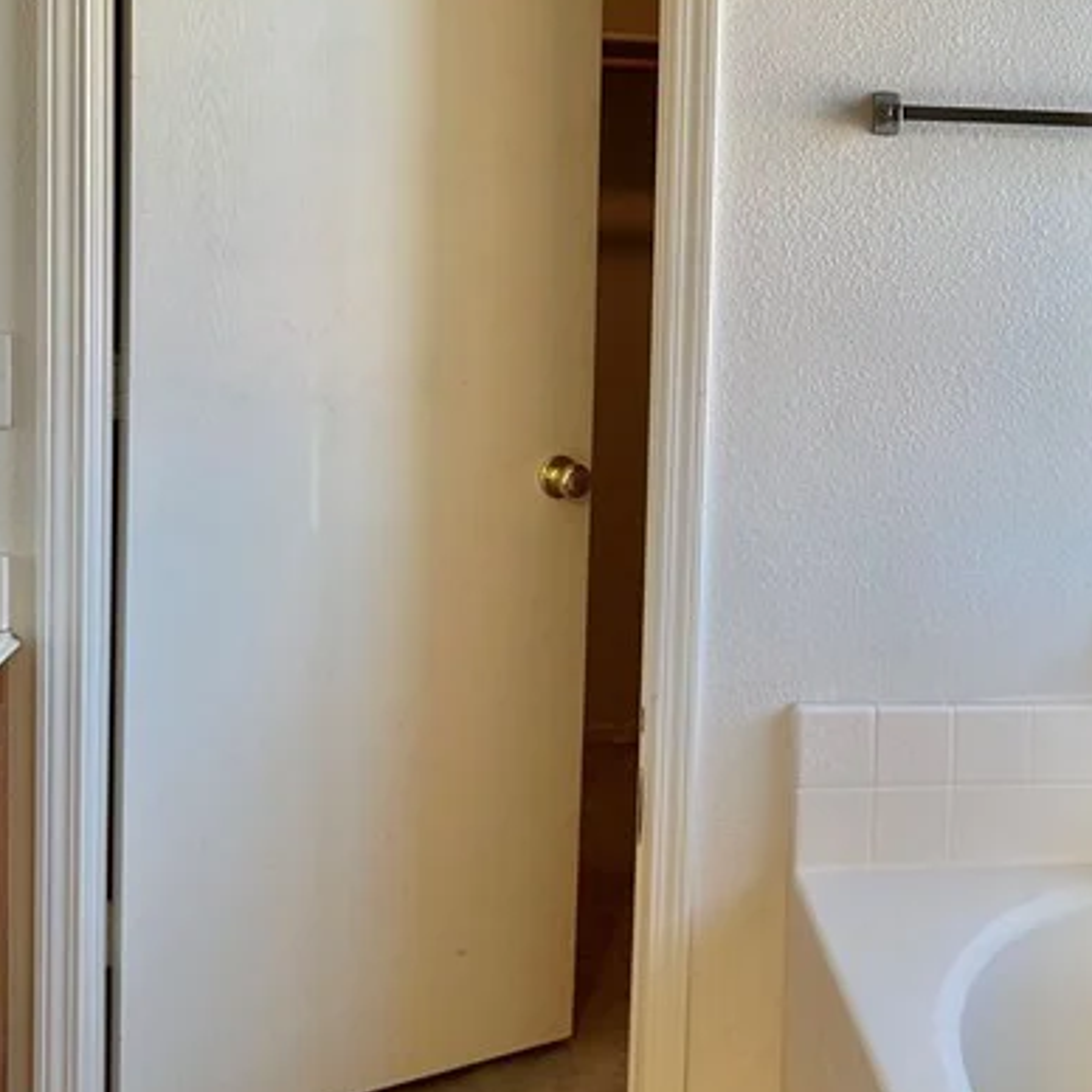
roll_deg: -1.4
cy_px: 366
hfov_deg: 29.9
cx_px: 872
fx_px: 1999
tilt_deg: -4.3
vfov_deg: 30.3
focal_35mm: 56
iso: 125
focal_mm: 6.86
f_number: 1.78
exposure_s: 1/60
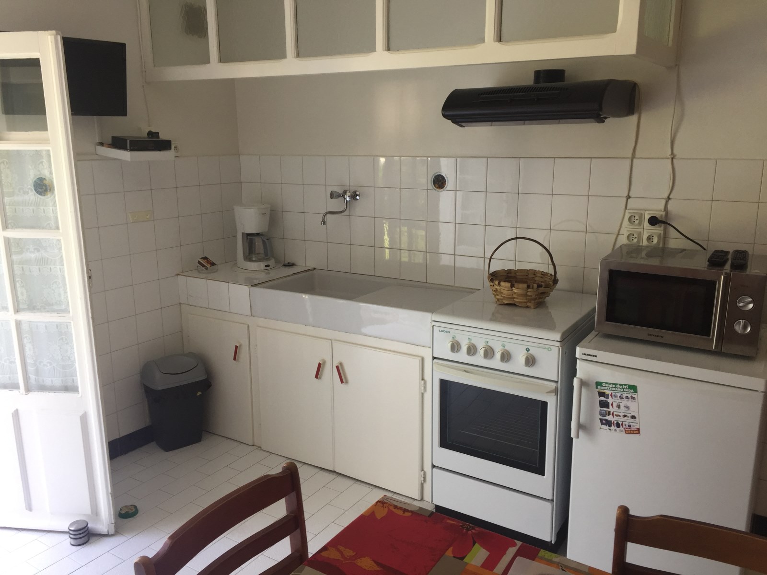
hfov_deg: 61.7
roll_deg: -1.0
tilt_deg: -12.6
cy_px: 288
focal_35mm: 29
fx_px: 643
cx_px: 384
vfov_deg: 48.2
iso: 40
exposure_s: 1/50
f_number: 2.2
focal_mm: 4.15
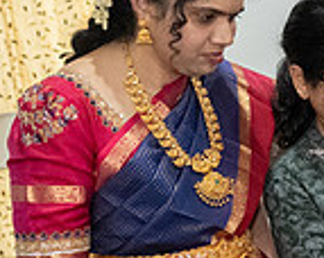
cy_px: 194
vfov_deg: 14.9
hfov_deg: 16.2
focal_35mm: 103
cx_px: 549
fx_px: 986
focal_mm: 24
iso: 2000
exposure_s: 1/160
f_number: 2.8
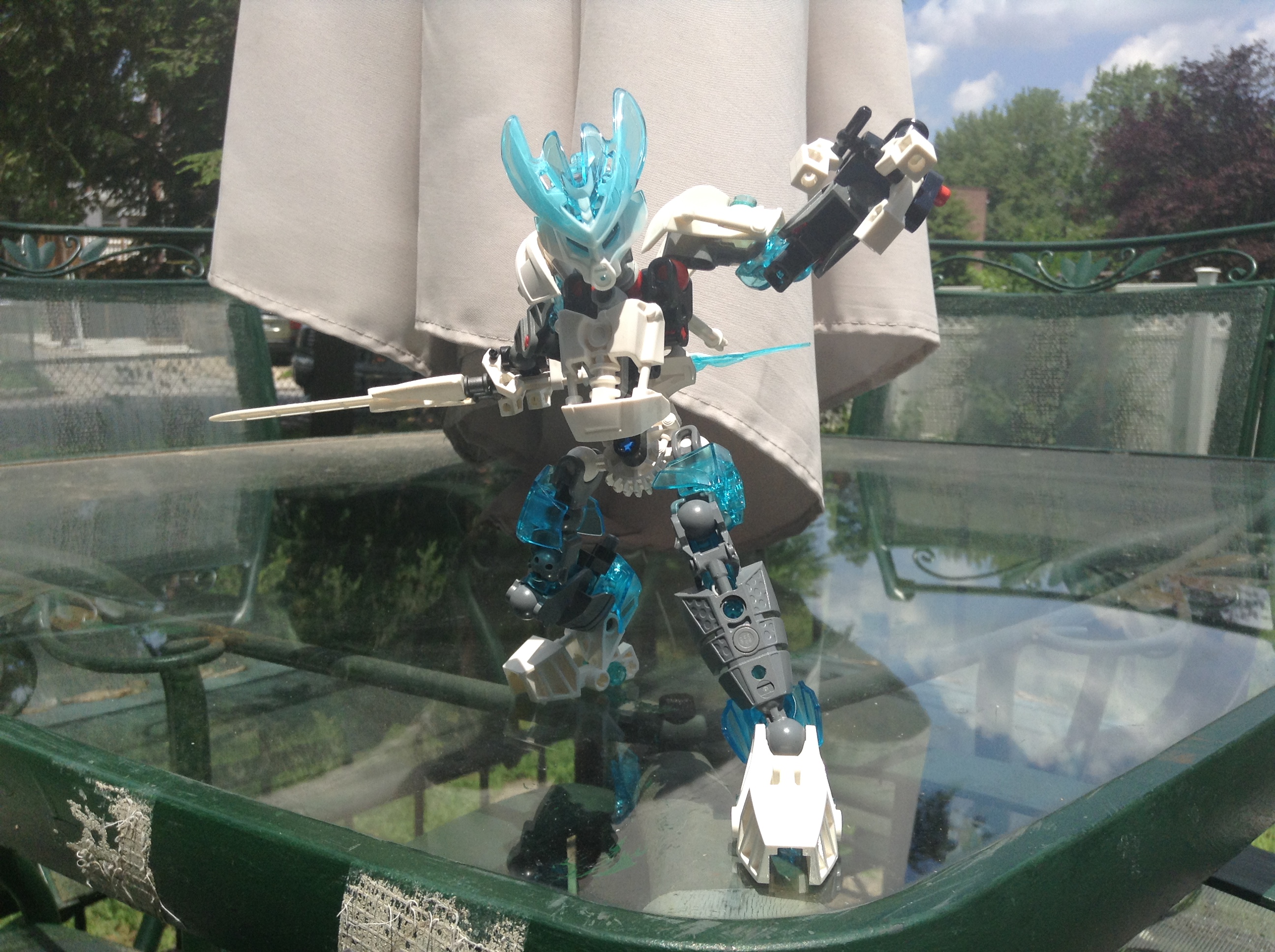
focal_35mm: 33
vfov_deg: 42.8
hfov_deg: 55.4
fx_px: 1214
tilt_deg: -9.4
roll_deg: -4.3
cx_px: 638
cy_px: 476
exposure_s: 1/1208
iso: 25
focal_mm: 3.3
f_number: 2.4
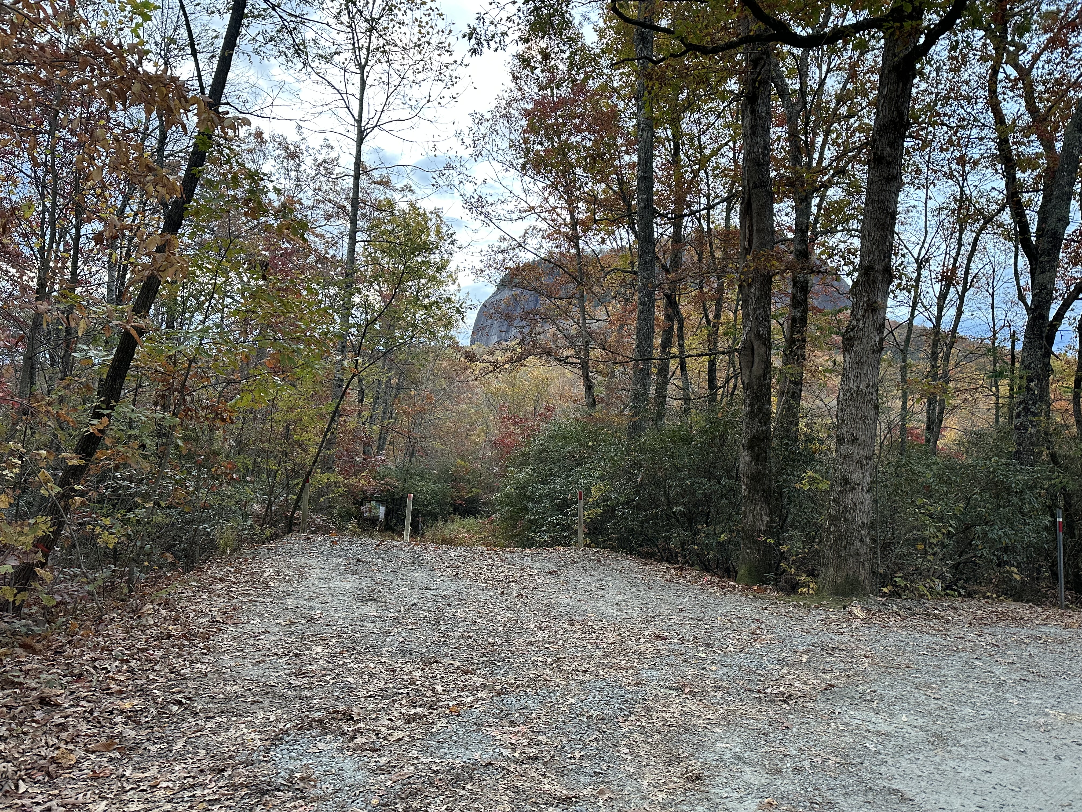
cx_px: 541
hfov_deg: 71.6
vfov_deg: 56.8
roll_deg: -4.7
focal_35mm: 24
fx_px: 750
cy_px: 406
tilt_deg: +3.1
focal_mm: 6.86
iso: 250
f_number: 1.78
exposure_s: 1/104
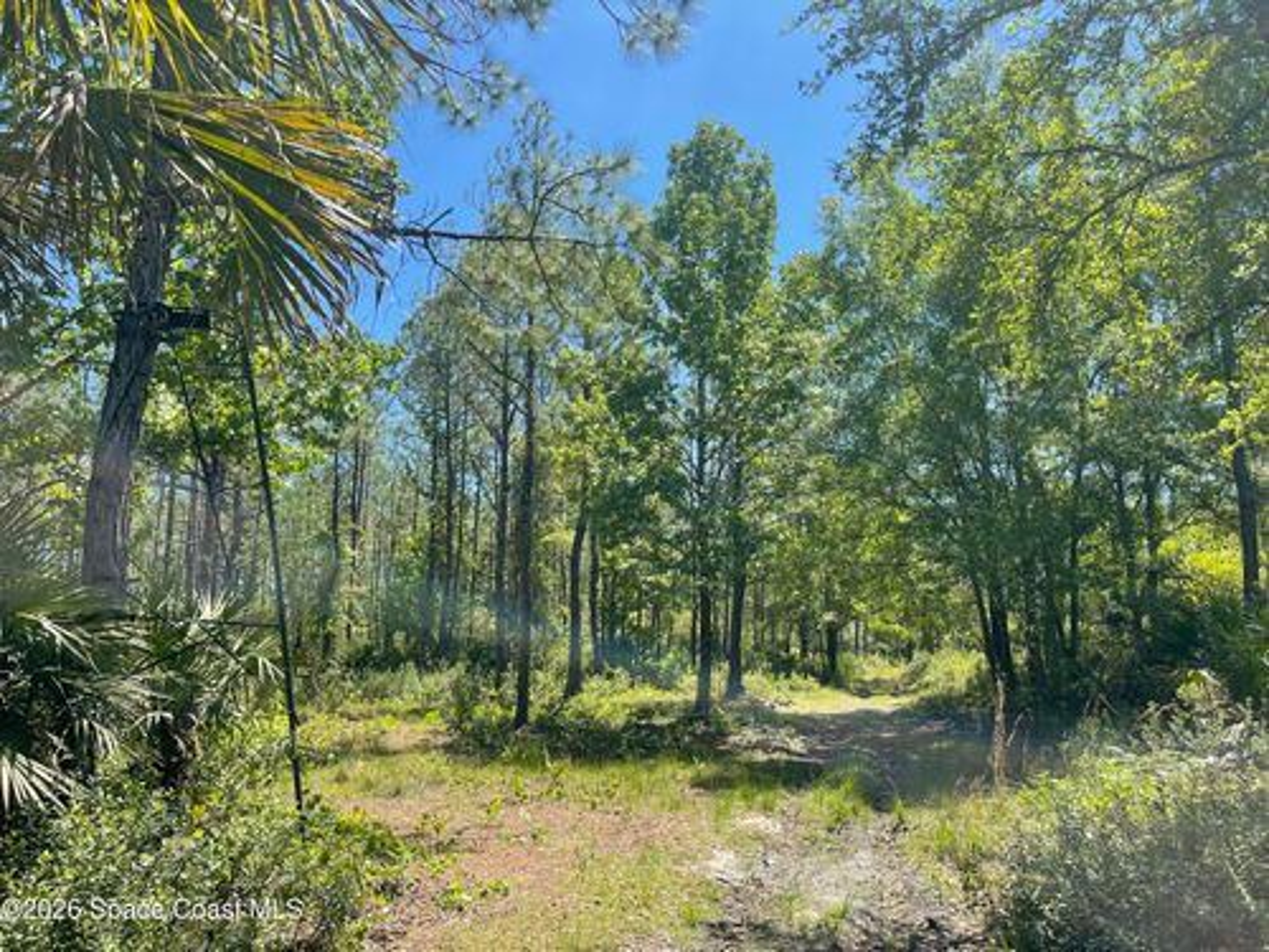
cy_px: 476
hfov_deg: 67.3
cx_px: 634
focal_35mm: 26
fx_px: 953
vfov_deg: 53.1
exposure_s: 1/1553
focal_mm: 5.1
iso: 32
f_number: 1.6
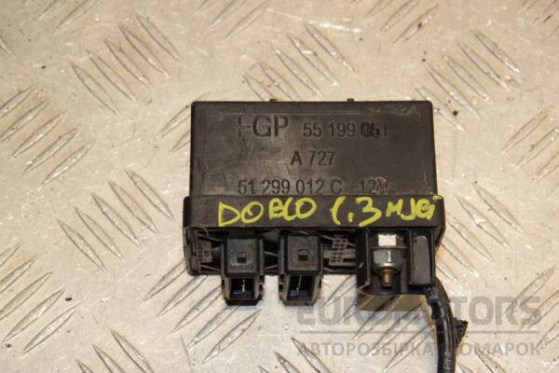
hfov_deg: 19.5
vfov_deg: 13.0
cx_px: 280
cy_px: 186
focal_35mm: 105
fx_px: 1630
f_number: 10
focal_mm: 70
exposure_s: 1/200
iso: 800
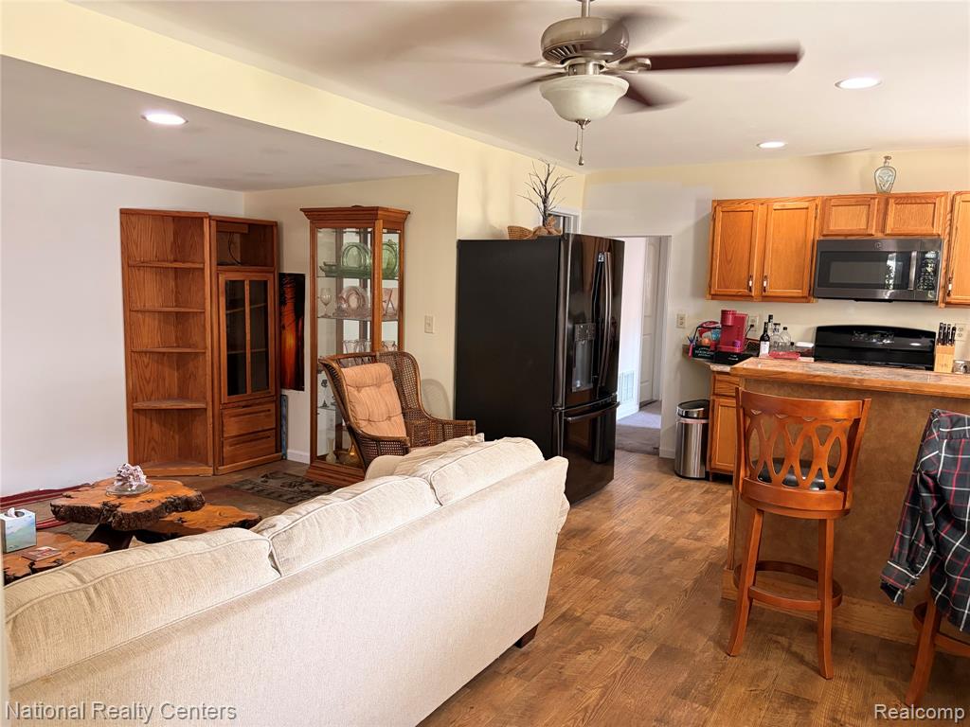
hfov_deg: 67.3
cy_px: 364
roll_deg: -1.8
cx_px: 485
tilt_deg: -5.9
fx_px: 729
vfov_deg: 53.1
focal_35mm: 26
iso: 250
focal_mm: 5.96
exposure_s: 1/60
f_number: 1.6
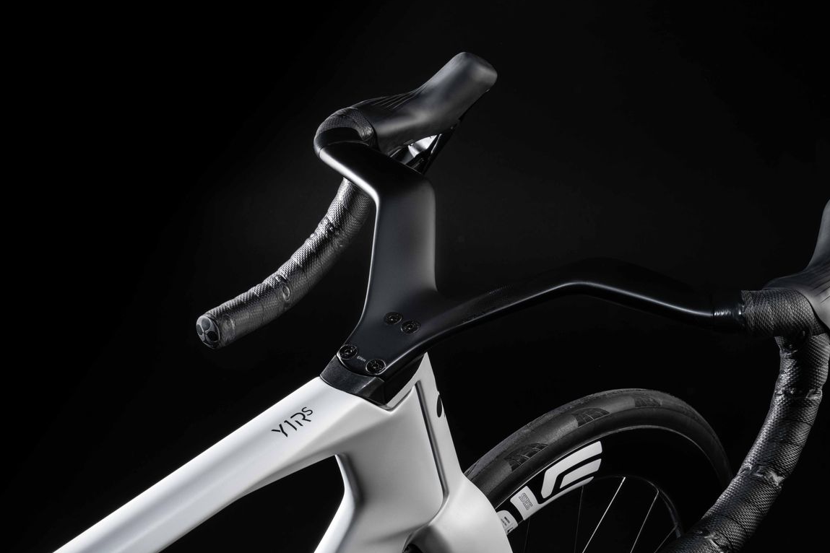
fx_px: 1798
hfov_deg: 26.0
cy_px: 251
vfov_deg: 17.5
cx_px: 421
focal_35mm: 78
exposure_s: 1/160
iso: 100
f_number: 18
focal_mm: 70
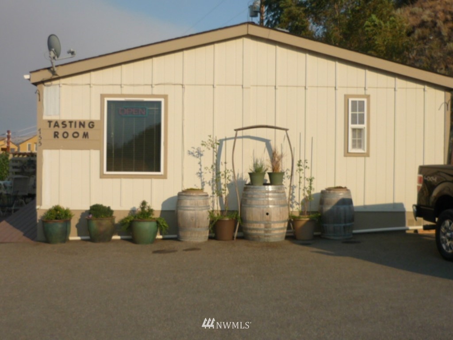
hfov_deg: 36.2
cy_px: 170
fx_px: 694
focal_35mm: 53
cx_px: 226
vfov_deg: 27.5
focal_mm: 5.5
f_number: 8
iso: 100
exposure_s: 1/250
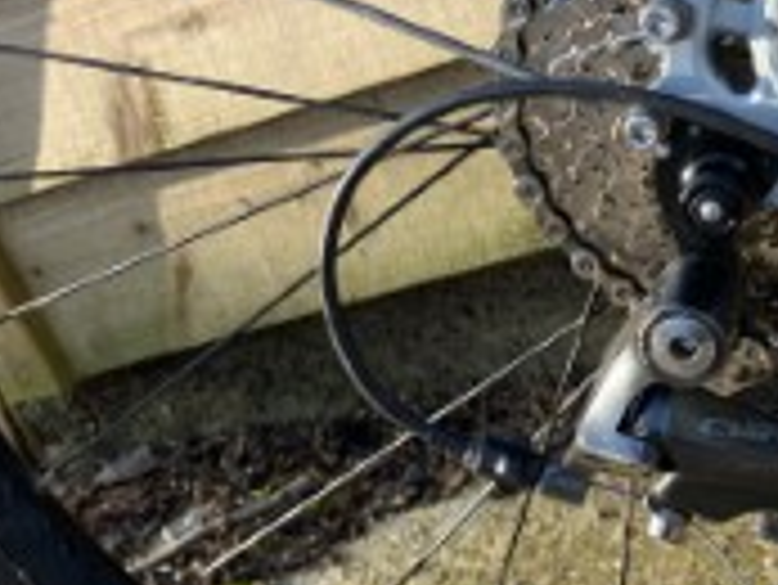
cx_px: 708
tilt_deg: -22.5
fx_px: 1552
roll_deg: +23.1
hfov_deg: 27.1
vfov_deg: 21.3
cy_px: 220
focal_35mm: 69
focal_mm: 3.99
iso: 25
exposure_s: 1/122
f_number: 1.8
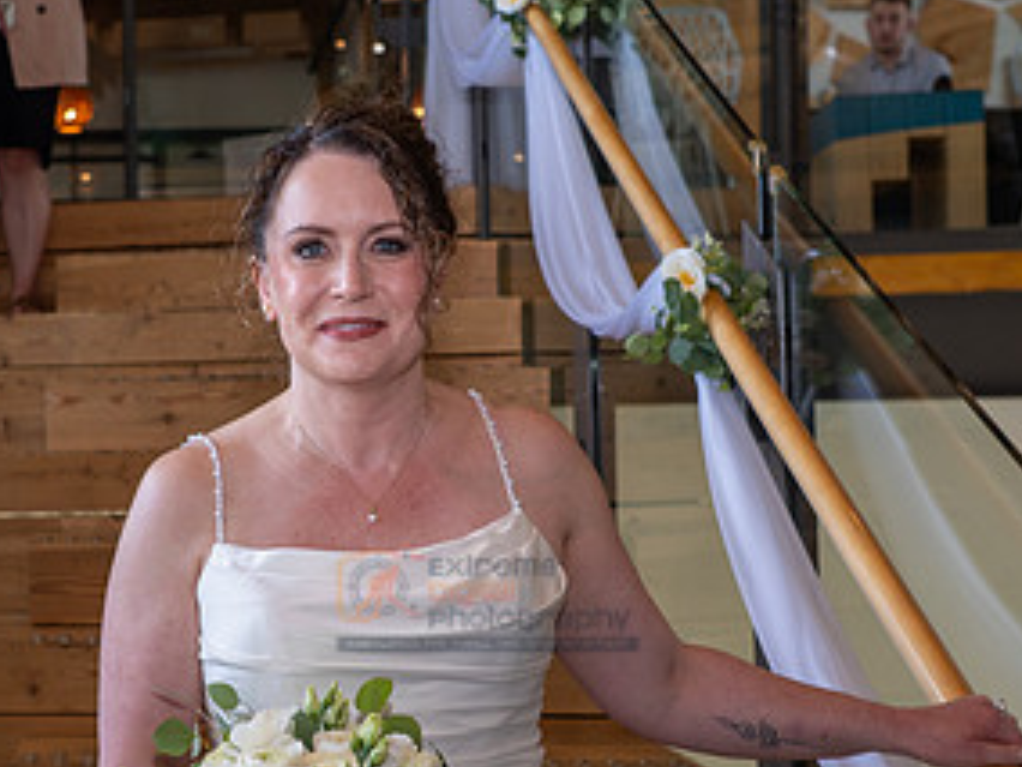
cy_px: 452
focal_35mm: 65
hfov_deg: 29.4
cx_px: 262
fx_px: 1919
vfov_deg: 22.6
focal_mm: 24
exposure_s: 1/125
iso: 200
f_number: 3.5
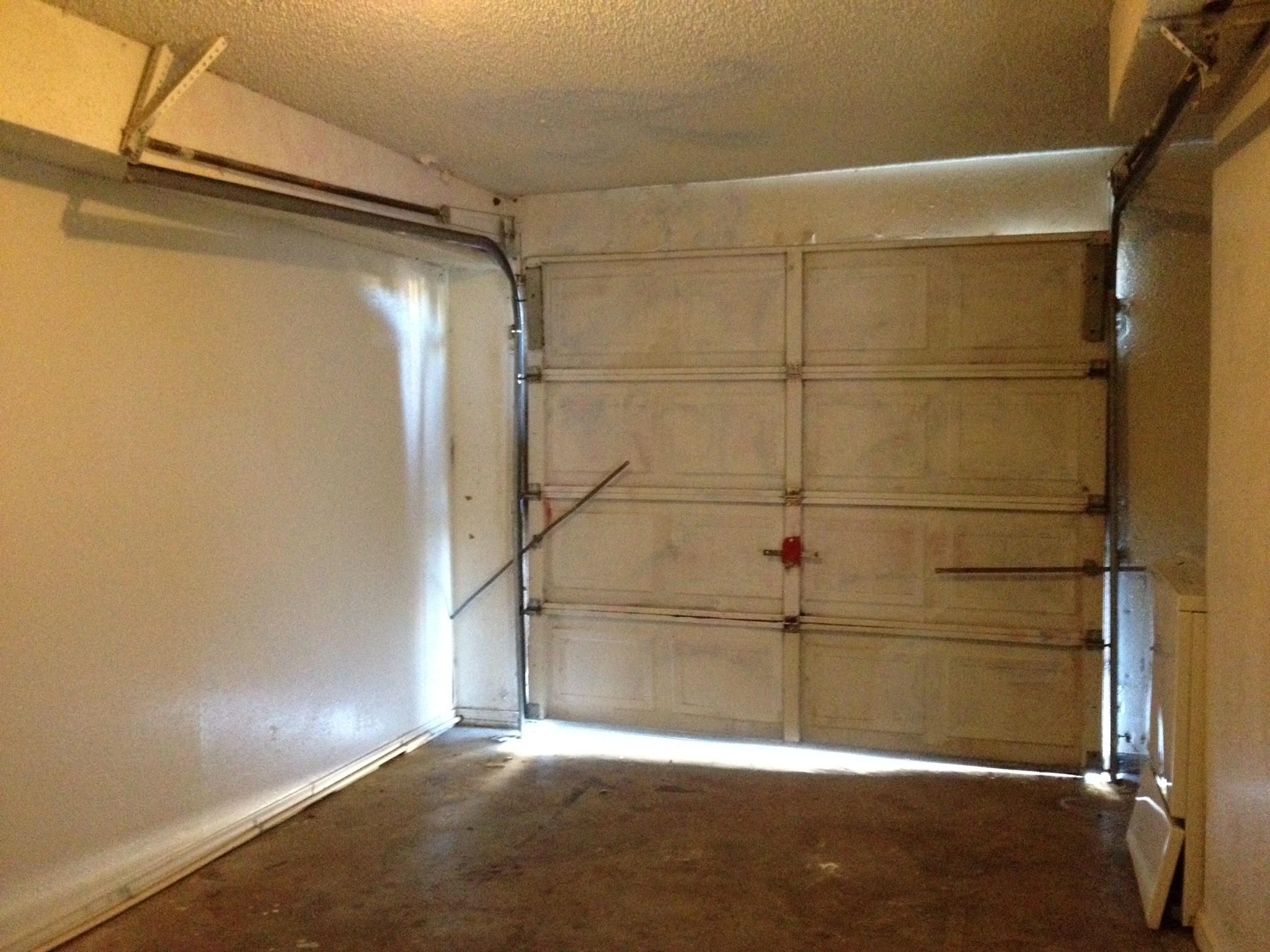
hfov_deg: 52.6
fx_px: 1284
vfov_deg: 40.7
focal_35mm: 35
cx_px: 635
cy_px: 476
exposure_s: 1/15
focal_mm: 4.28
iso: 640
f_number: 2.4
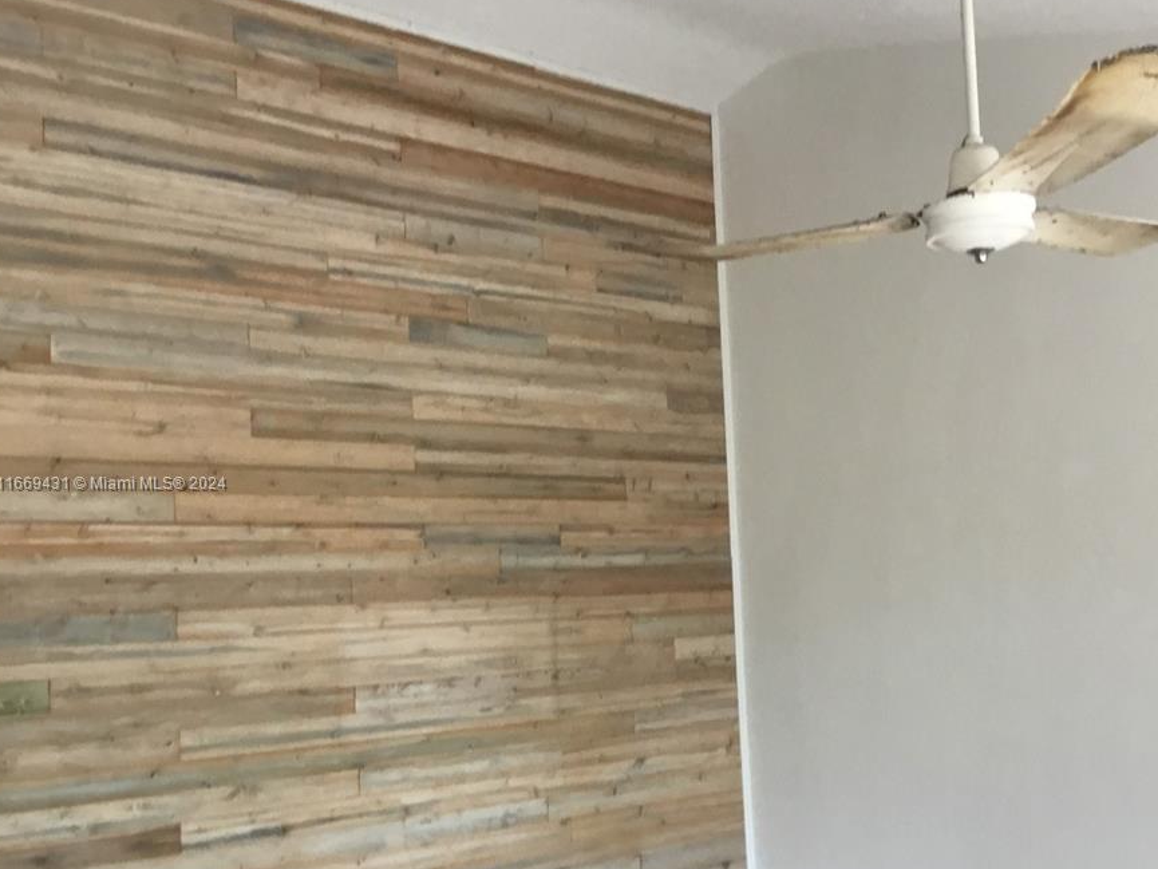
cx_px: 584
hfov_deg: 43.8
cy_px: 485
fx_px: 1439
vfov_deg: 33.6
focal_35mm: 43
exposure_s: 1/30
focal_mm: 3.3
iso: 64
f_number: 2.4
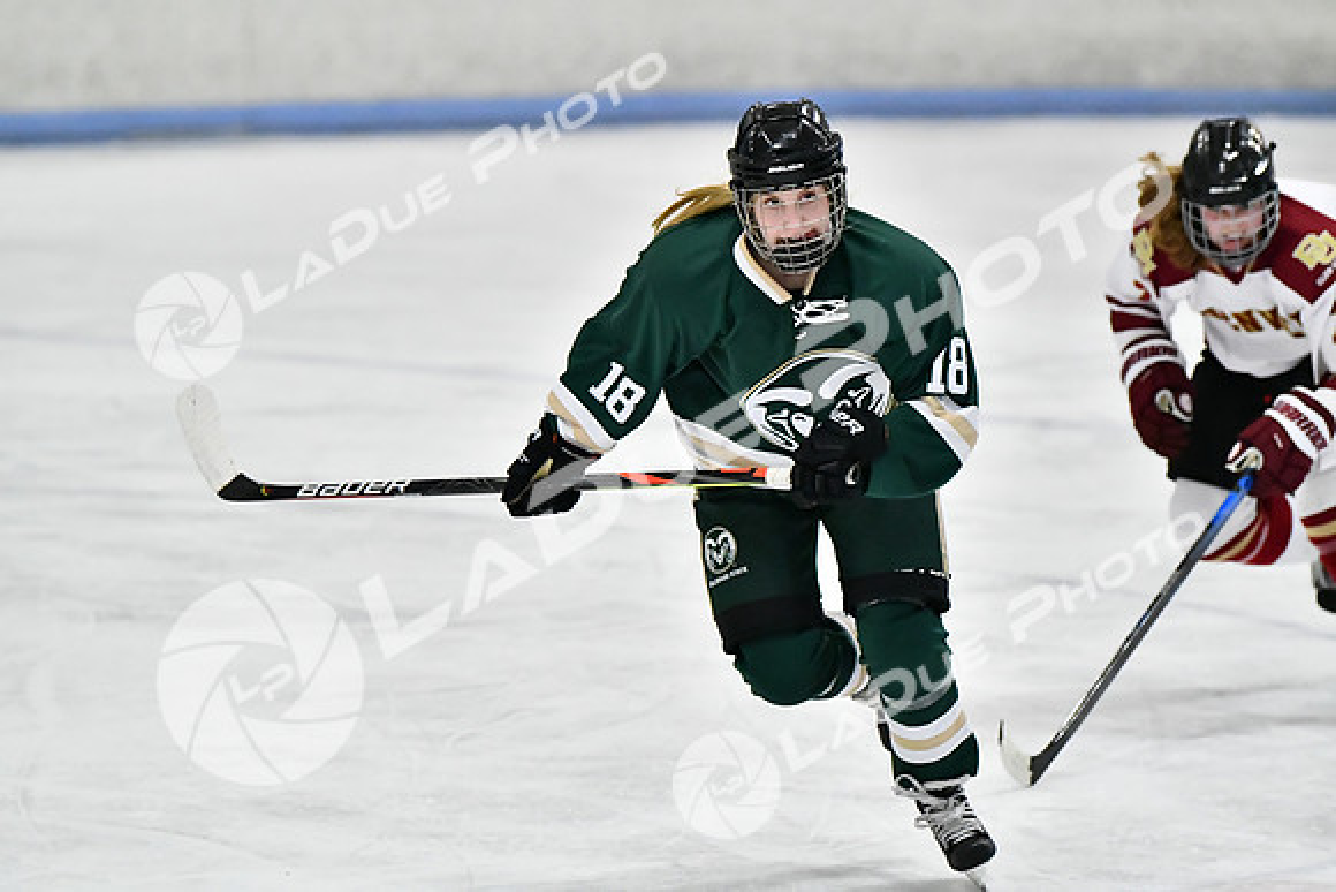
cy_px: 446
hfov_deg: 9.1
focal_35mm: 225
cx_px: 668
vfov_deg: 6.1
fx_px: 8352
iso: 8000
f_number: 2.8
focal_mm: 150
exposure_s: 1/1250
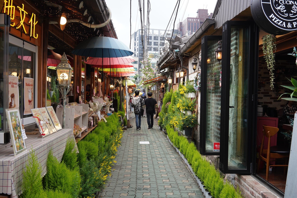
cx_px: 148
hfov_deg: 54.4
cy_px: 99
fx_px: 289
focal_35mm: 35
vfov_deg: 37.9
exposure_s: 1/100
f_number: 10
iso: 640
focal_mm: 35
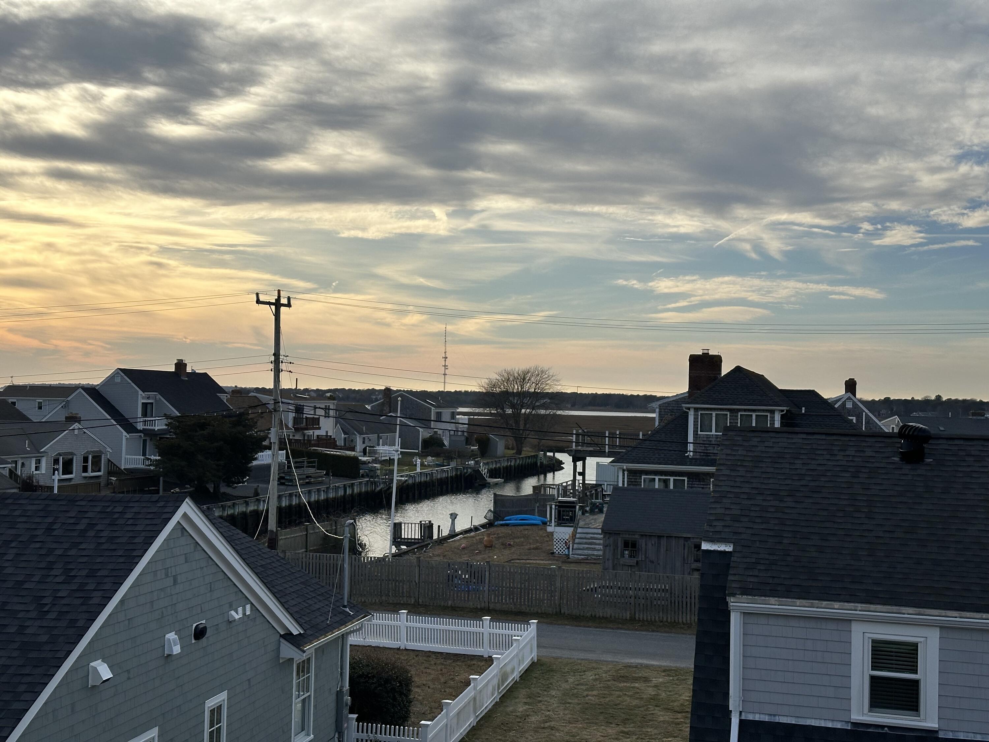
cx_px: 494
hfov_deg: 39.7
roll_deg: -1.7
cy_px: 371
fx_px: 1371
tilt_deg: +0.7
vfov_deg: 30.3
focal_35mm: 48
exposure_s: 1/5556
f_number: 1.78
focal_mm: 6.86
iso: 64
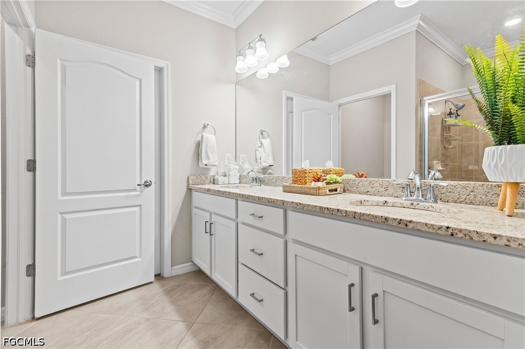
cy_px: 174
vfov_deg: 73.7
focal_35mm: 16
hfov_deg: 96.8
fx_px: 233
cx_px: 262
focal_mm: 16
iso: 640
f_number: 10
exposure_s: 1/13
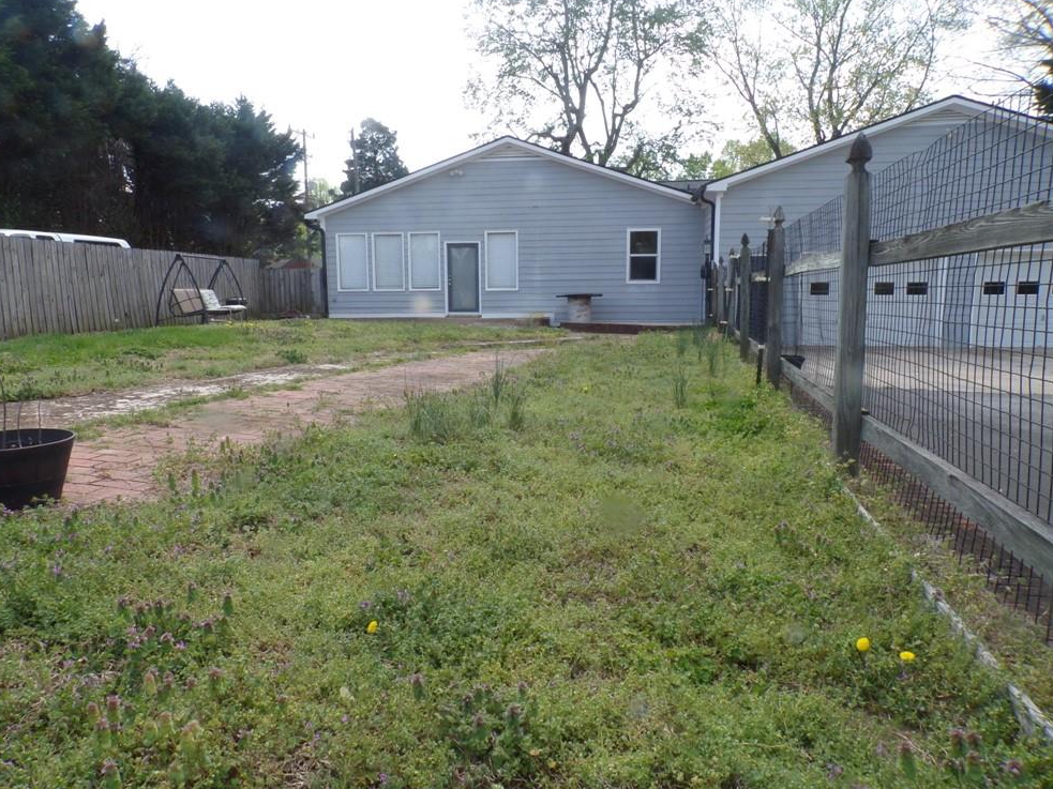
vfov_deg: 54.9
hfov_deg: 69.4
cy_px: 396
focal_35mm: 25
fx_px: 760
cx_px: 517
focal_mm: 4.3
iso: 80
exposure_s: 1/60
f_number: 8
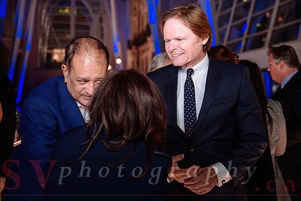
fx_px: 531
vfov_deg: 21.4
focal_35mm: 64
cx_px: 180
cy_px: 81
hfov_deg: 31.5
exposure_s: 1/30
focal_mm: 53
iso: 500
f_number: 3.5
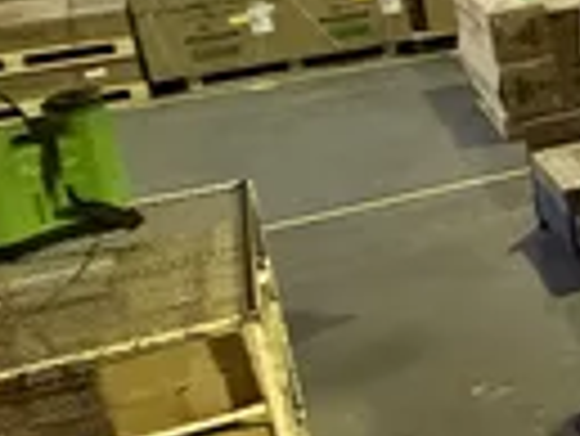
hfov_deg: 12.5
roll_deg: -1.4
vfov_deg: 16.4
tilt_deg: -14.9
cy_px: -54
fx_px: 1459
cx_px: 1623
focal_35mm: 87
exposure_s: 1/50
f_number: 2.2
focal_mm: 2.22
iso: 640
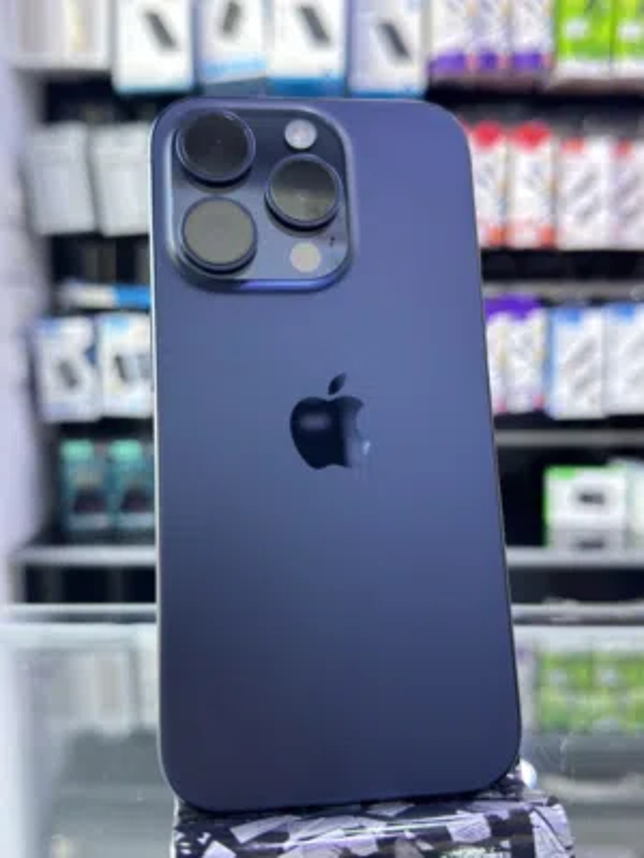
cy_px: 429
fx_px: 868
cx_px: 322
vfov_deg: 52.6
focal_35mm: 35
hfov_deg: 40.7
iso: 80
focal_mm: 6.76
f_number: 1.78
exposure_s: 1/100
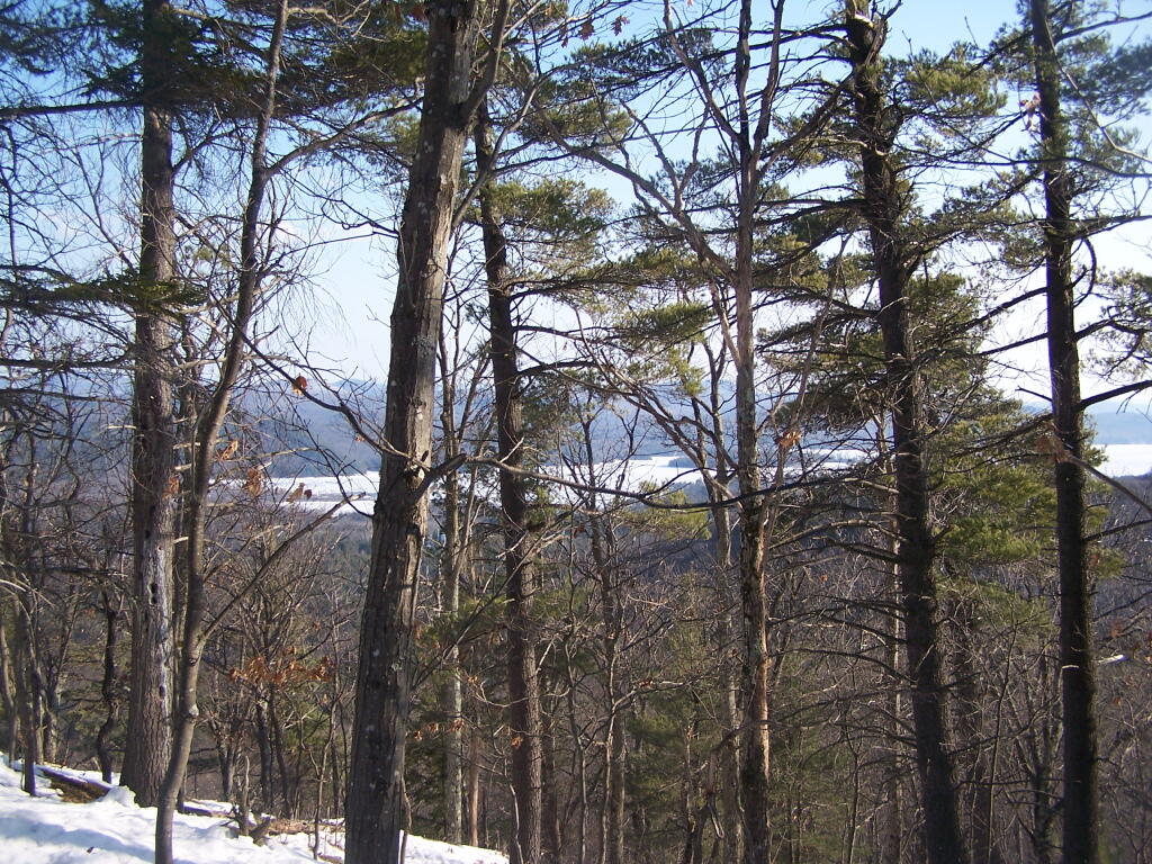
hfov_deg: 49.0
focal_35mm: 38
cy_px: 432
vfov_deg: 37.7
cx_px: 576
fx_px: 1265
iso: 80
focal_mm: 6.3
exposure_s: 1/640
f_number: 2.8
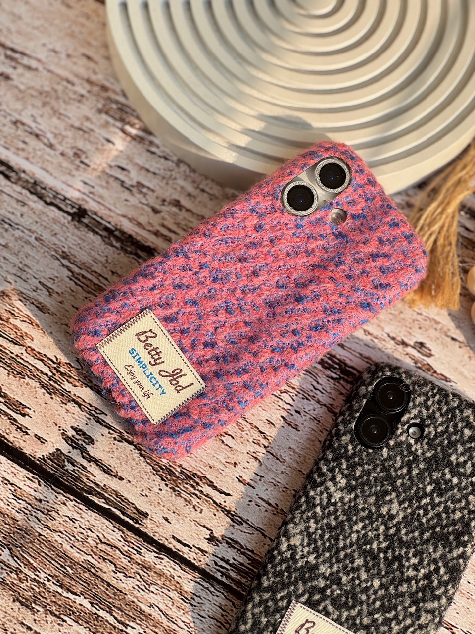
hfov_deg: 19.1
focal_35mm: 77
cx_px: 238
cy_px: 317
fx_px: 1409
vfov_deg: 25.3
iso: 25
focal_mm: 9
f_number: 2.8
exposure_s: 1/229
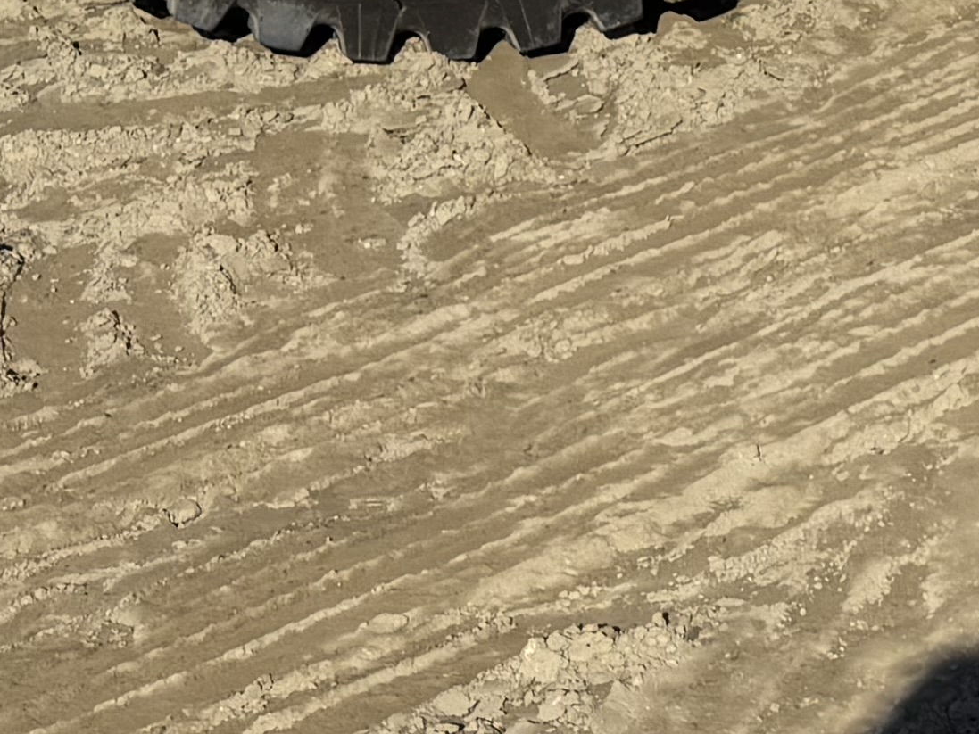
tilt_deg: -7.4
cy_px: -823
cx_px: 1585
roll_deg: +0.4
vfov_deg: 10.7
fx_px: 3536
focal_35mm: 125
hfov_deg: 14.4
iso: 80
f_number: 1.78
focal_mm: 6.76
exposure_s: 1/4608
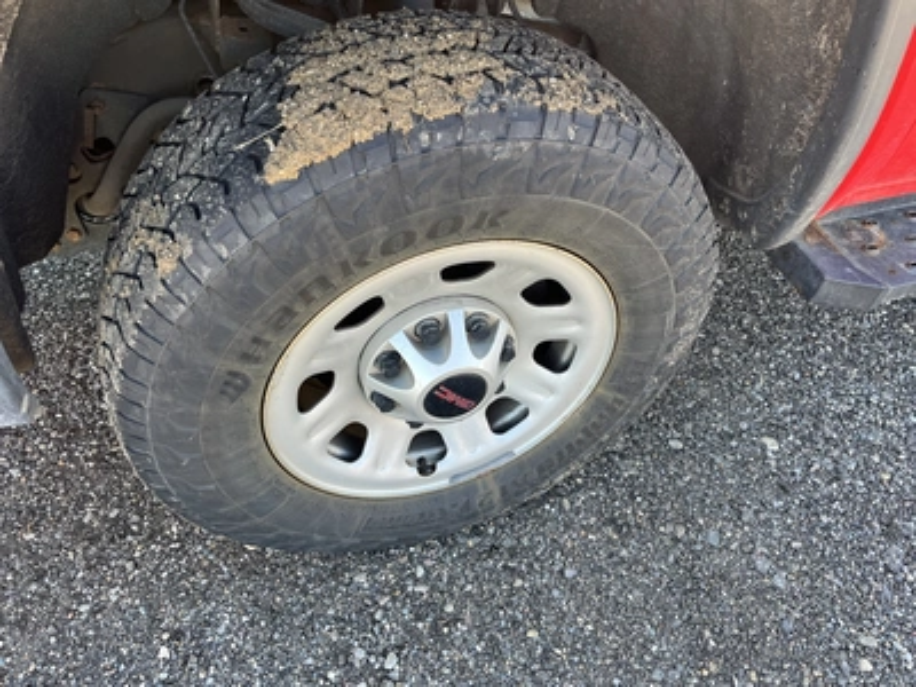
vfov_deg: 53.1
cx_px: 458
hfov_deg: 67.3
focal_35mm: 26
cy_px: 344
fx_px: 688
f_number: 1.6
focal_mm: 5.1
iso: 32
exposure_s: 1/122
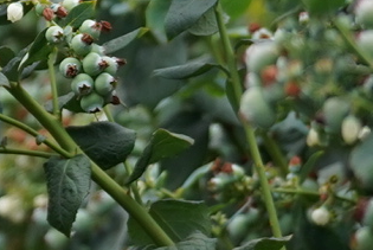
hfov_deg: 1.5
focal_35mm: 1358
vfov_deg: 1.0
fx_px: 14090
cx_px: -385
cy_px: -211
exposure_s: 1/320
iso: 640
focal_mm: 177
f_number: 5.6
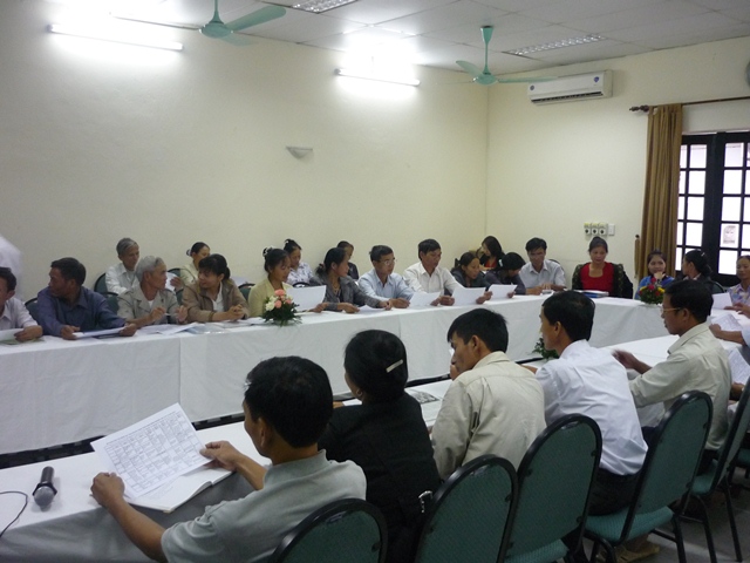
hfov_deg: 55.4
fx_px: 715
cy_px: 282
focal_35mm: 33
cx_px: 375
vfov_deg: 42.9
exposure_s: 1/30
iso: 320
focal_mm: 5.5
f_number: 2.8
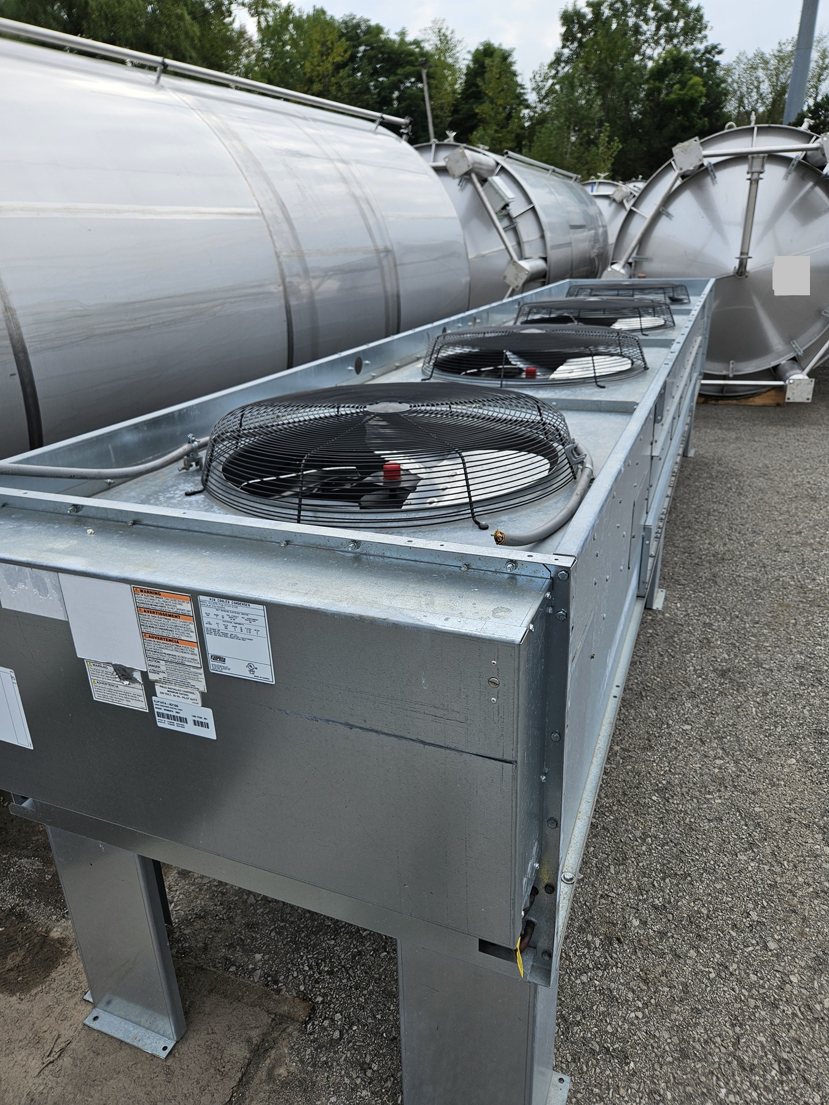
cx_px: 414
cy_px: 552
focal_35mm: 23
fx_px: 734
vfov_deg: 73.9
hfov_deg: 58.9
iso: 25
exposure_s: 1/944
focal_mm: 5.4
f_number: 1.8
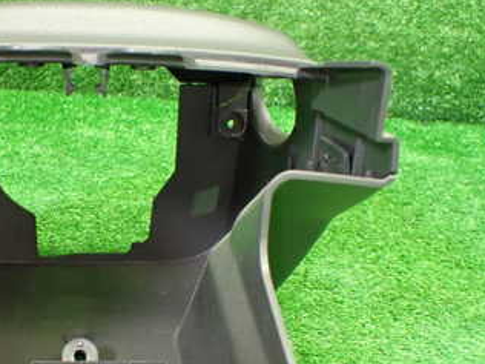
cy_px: 256
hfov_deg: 32.9
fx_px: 799
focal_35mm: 57
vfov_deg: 25.5
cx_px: 103
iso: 800
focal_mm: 5.4
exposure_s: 1/80
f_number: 2.3
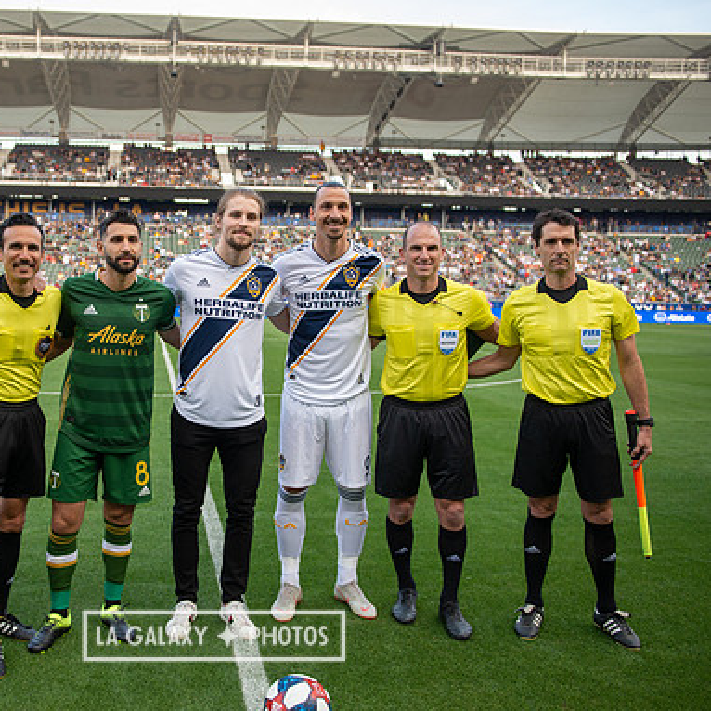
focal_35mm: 36
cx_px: 213
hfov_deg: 45.1
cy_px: 357
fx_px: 837
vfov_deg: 46.0
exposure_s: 1/400
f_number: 2.8
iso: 400
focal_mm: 28
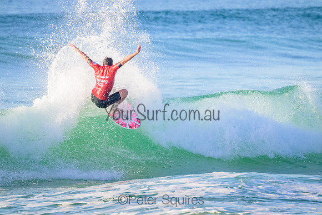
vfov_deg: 1.7
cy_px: 108
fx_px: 7157
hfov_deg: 2.6
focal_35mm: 800
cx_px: 161
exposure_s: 1/2000
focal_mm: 800
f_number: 11
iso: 3600
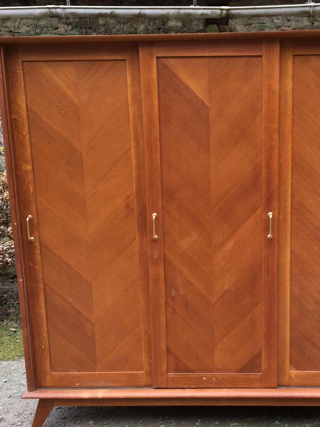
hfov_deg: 31.9
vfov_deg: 42.0
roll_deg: +0.6
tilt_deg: -9.9
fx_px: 554
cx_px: 218
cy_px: 238
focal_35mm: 45
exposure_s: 1/50
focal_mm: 4.15
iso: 32
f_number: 2.2
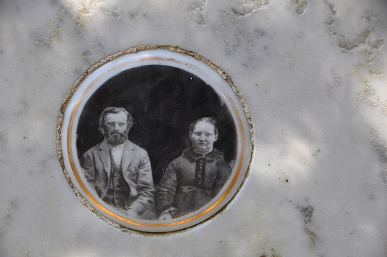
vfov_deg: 13.0
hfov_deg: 19.5
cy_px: 128
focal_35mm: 105
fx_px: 1127
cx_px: 194
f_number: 5
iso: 720
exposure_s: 1/250
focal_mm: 70
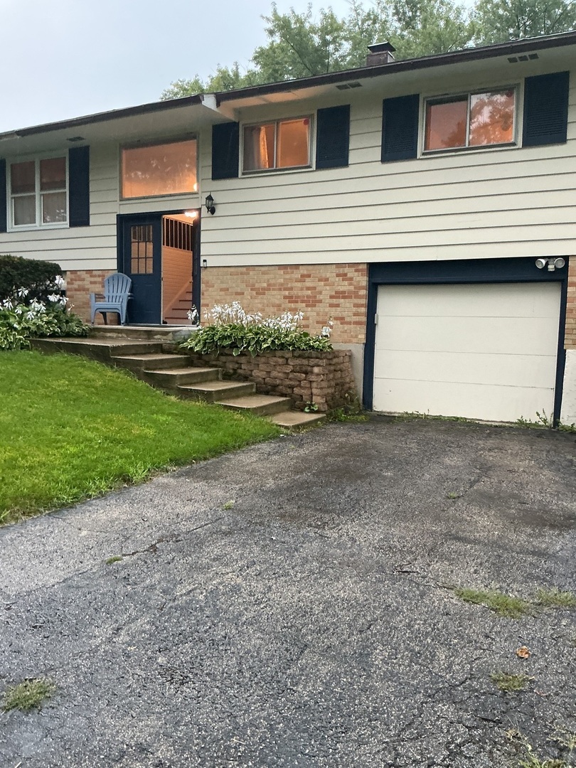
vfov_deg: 61.7
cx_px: 288
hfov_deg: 48.2
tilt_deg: -5.5
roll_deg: -1.6
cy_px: 384
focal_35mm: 29
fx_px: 643
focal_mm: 3
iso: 200
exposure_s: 1/60
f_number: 1.8
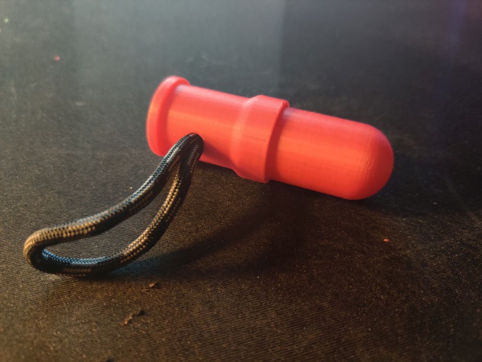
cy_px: 181
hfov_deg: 65.3
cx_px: 241
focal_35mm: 27
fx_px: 376
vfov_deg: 51.4
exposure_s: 1/14
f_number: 1.65
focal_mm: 4.75
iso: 2500
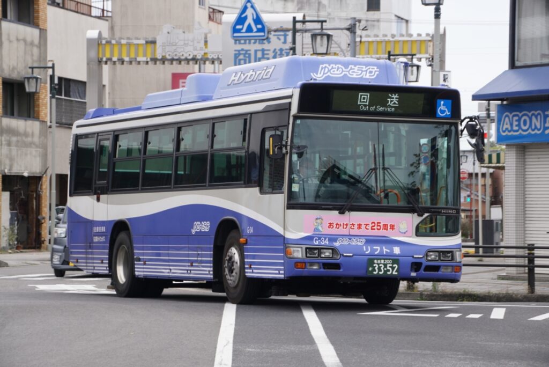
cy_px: 184
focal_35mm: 158
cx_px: 274
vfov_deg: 8.7
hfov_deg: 13.0
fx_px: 2403
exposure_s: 1/80
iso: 100
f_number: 11
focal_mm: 105
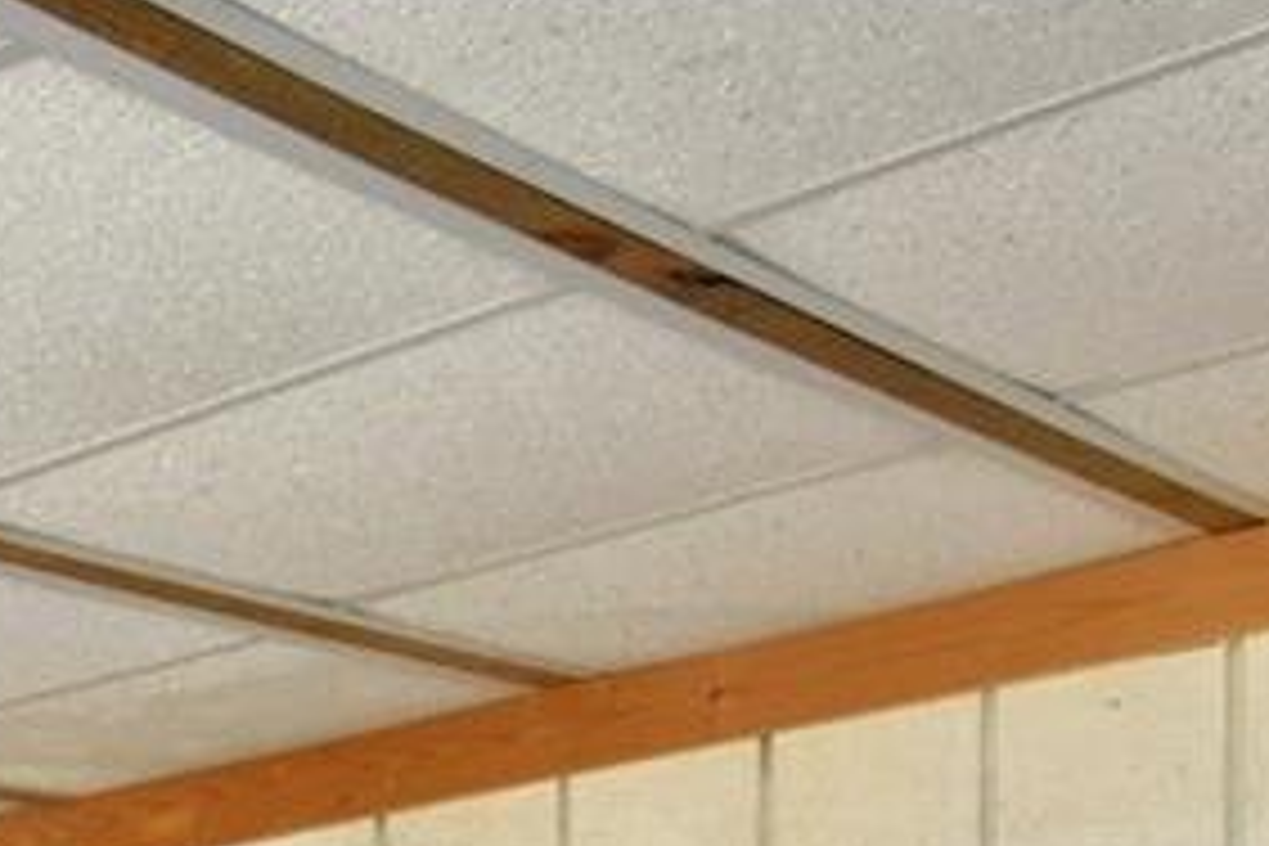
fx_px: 2996
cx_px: -716
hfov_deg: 20.1
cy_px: 1616
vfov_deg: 13.9
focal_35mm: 85
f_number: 4.5
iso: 400
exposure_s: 1/50
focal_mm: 10
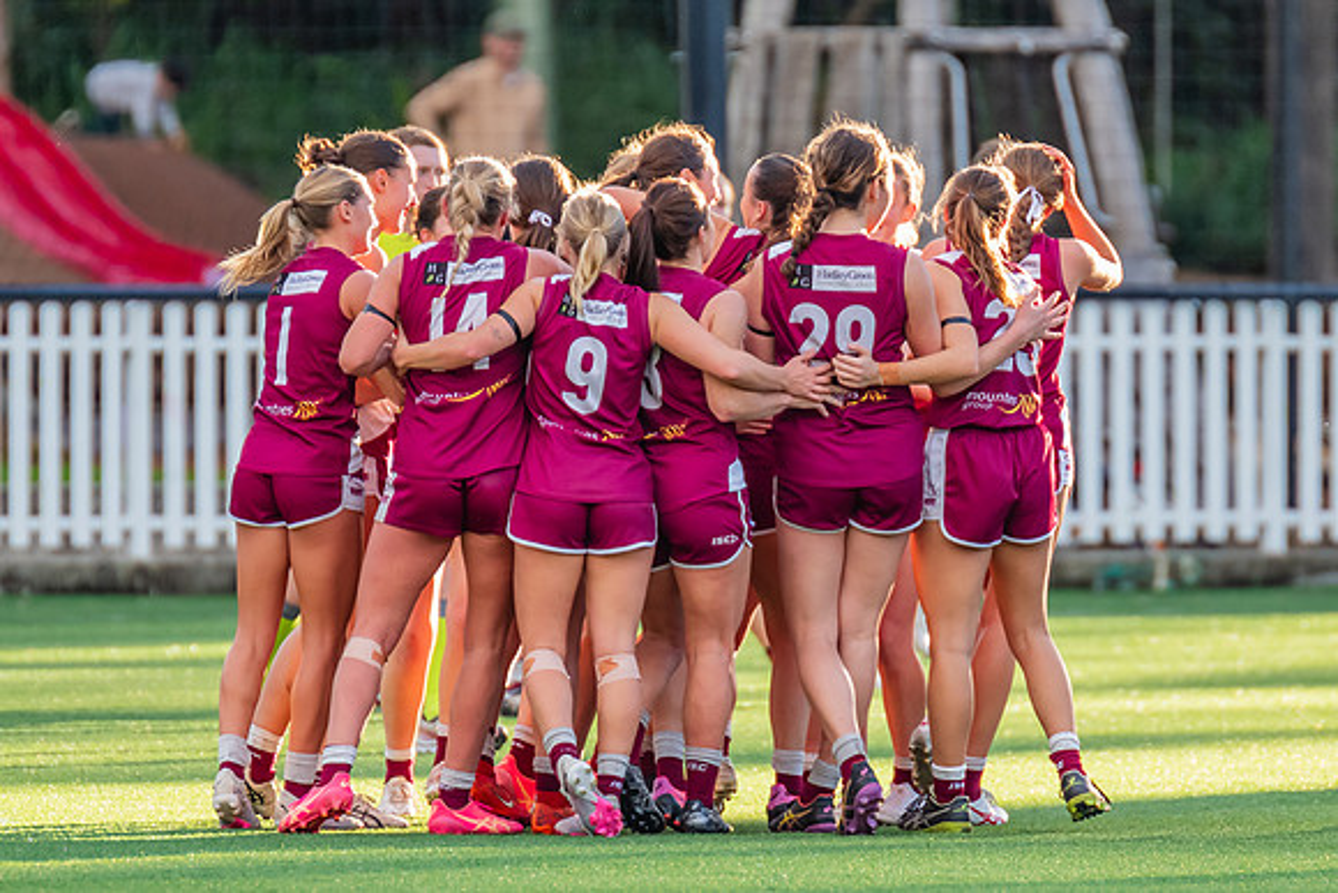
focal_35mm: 838
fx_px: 31135
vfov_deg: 1.6
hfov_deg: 2.5
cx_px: 717
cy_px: 478
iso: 800
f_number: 4.5
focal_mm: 420
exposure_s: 1/800
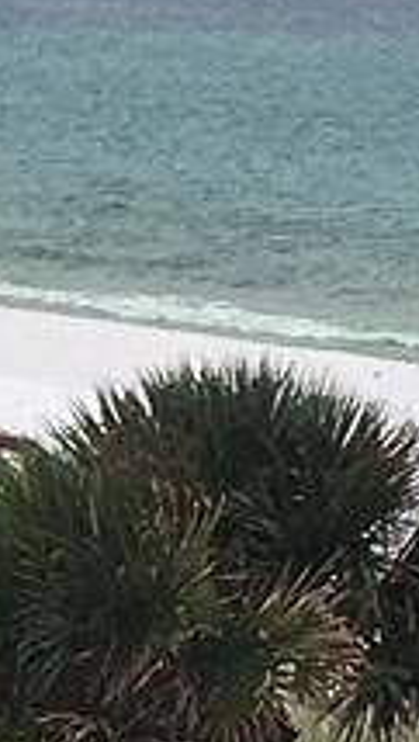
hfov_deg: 4.0
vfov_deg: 7.3
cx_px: -817
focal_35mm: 297
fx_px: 5843
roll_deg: +1.3
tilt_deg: -3.4
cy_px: 326
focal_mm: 4.15
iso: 25
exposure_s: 1/1479
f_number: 2.2
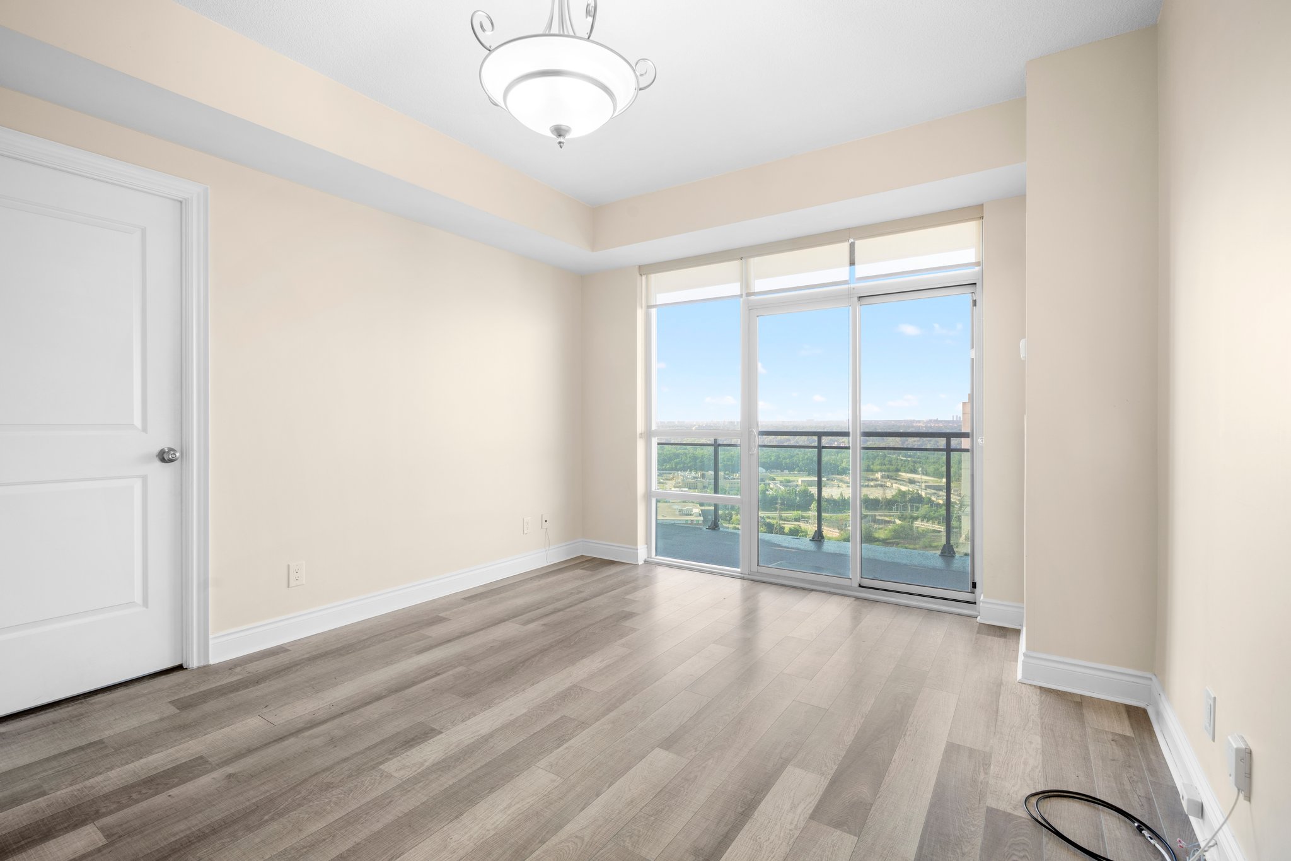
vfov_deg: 73.7
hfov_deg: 96.7
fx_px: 574
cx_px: 646
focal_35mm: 16
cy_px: 430
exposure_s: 1/8
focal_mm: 16
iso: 320
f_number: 9
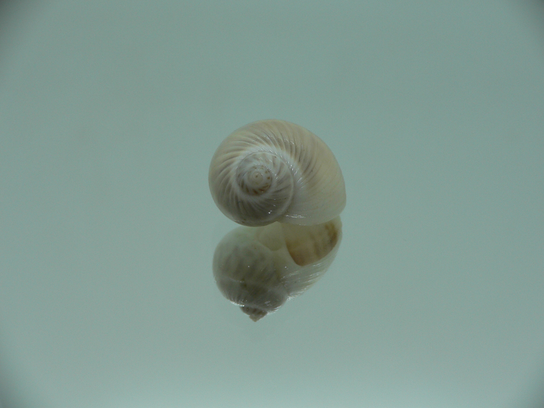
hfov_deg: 52.6
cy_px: 204
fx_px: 550
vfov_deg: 40.7
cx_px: 272
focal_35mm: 35
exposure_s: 1/60
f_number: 2.8
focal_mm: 4.6
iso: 80
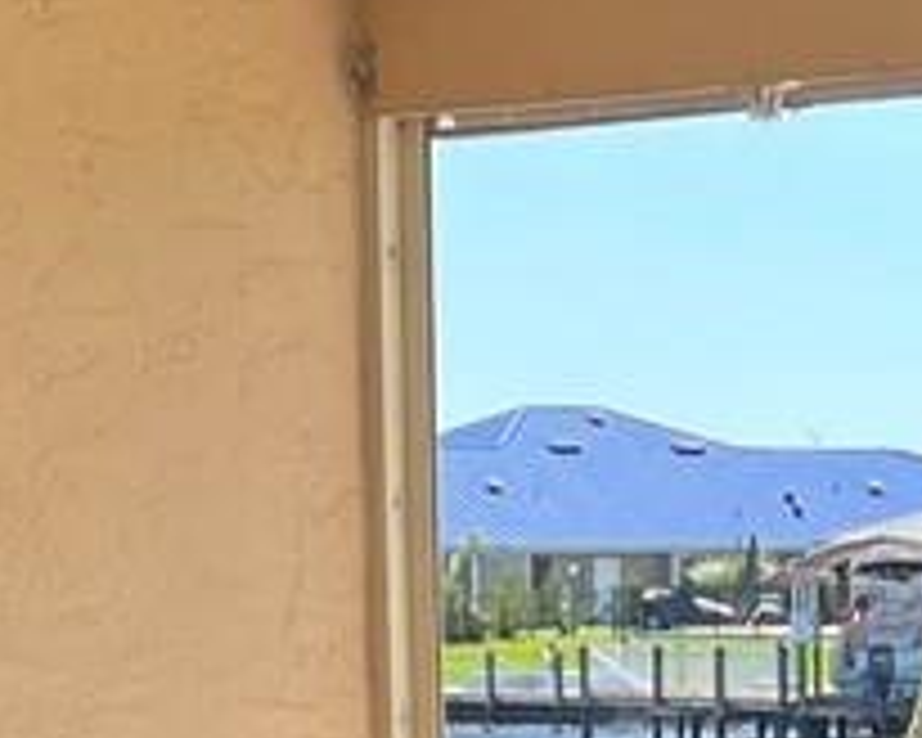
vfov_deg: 7.3
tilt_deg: -13.5
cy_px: 1742
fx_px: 5403
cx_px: 598
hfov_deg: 9.7
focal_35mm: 198
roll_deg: +2.0
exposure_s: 1/866
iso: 50
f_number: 1.5
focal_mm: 5.7
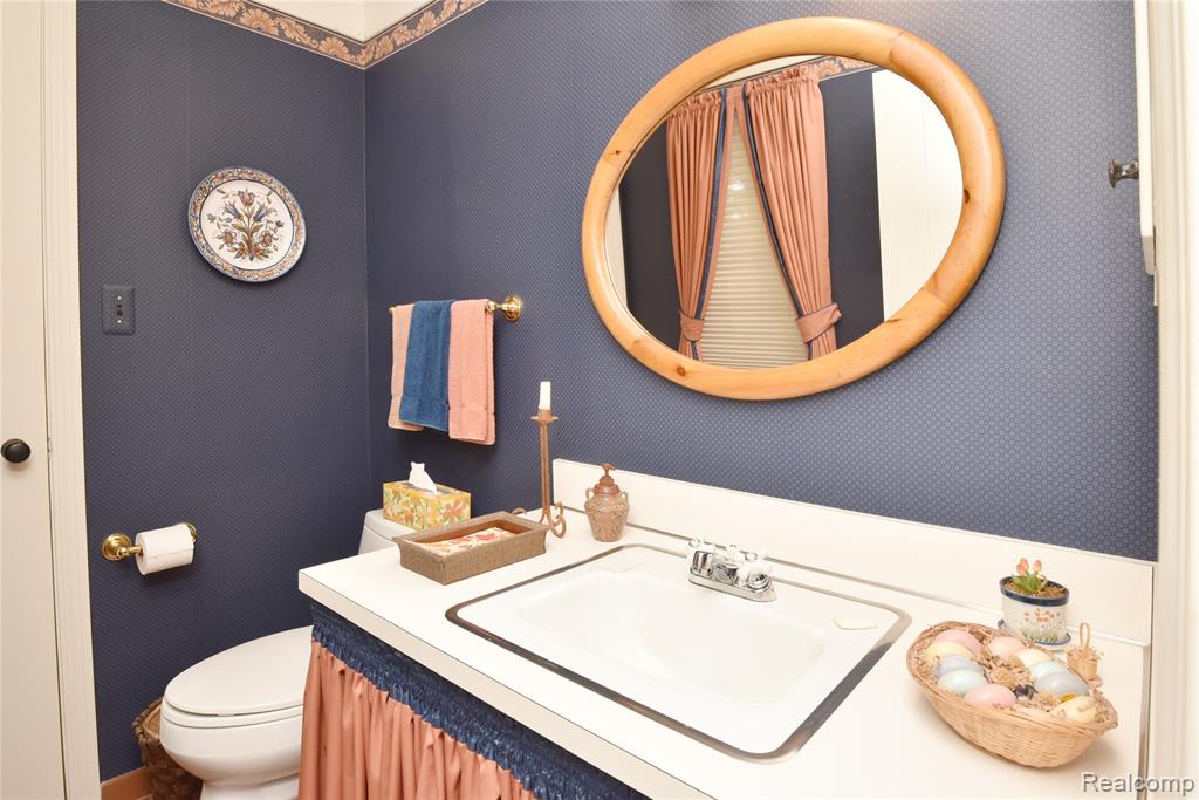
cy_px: 400
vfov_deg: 70.5
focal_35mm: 17
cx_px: 600
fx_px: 566
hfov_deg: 93.3
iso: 1250
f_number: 11
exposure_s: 1/60
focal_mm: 17
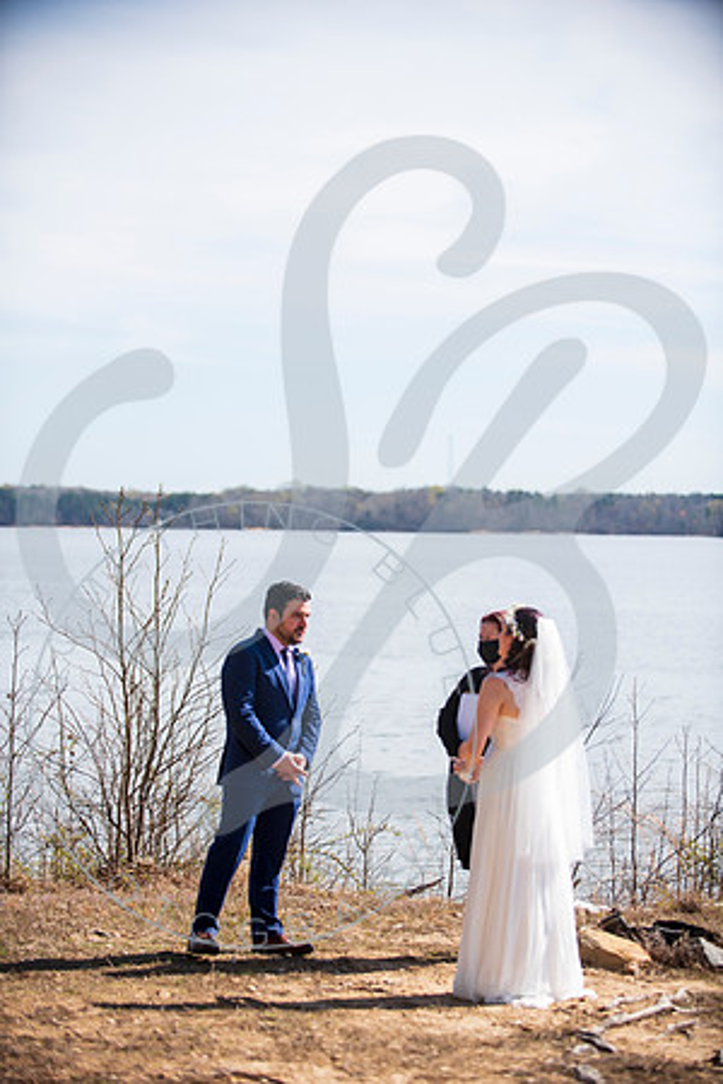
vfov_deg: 24.8
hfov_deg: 16.7
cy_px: 542
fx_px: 2470
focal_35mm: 82
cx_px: 362
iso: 100
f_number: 2.8
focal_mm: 82
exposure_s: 1/1000
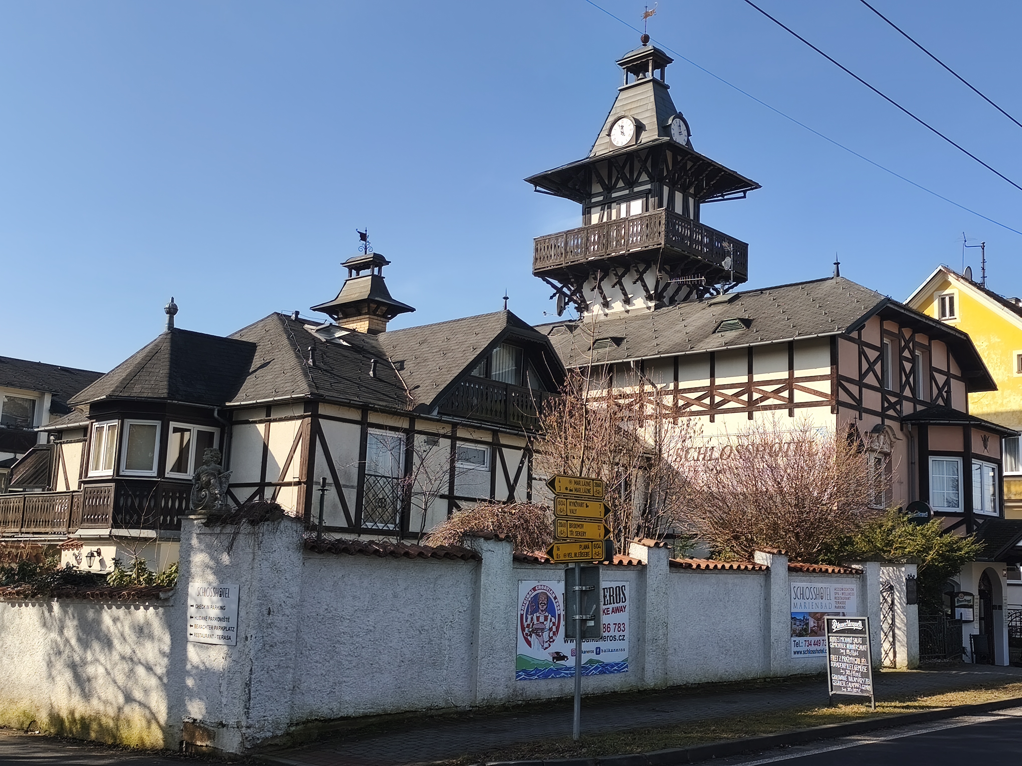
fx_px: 1092
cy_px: 383
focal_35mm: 37
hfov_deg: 50.1
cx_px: 511
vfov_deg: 38.7
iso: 50
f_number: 1.65
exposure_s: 1/853
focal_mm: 6.14
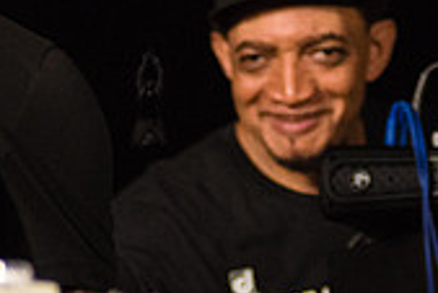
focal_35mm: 504
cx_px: 130
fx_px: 6137
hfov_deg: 4.1
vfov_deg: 2.7
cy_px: 153
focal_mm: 112
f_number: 2.8
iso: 1600
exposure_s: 1/1000
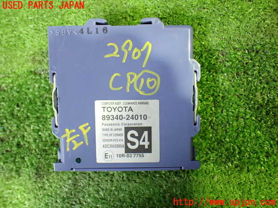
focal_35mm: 30
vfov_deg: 46.8
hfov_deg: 60.0
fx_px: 241
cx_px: 139
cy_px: 104
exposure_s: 1/30
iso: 800
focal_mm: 5.4
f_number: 2.3
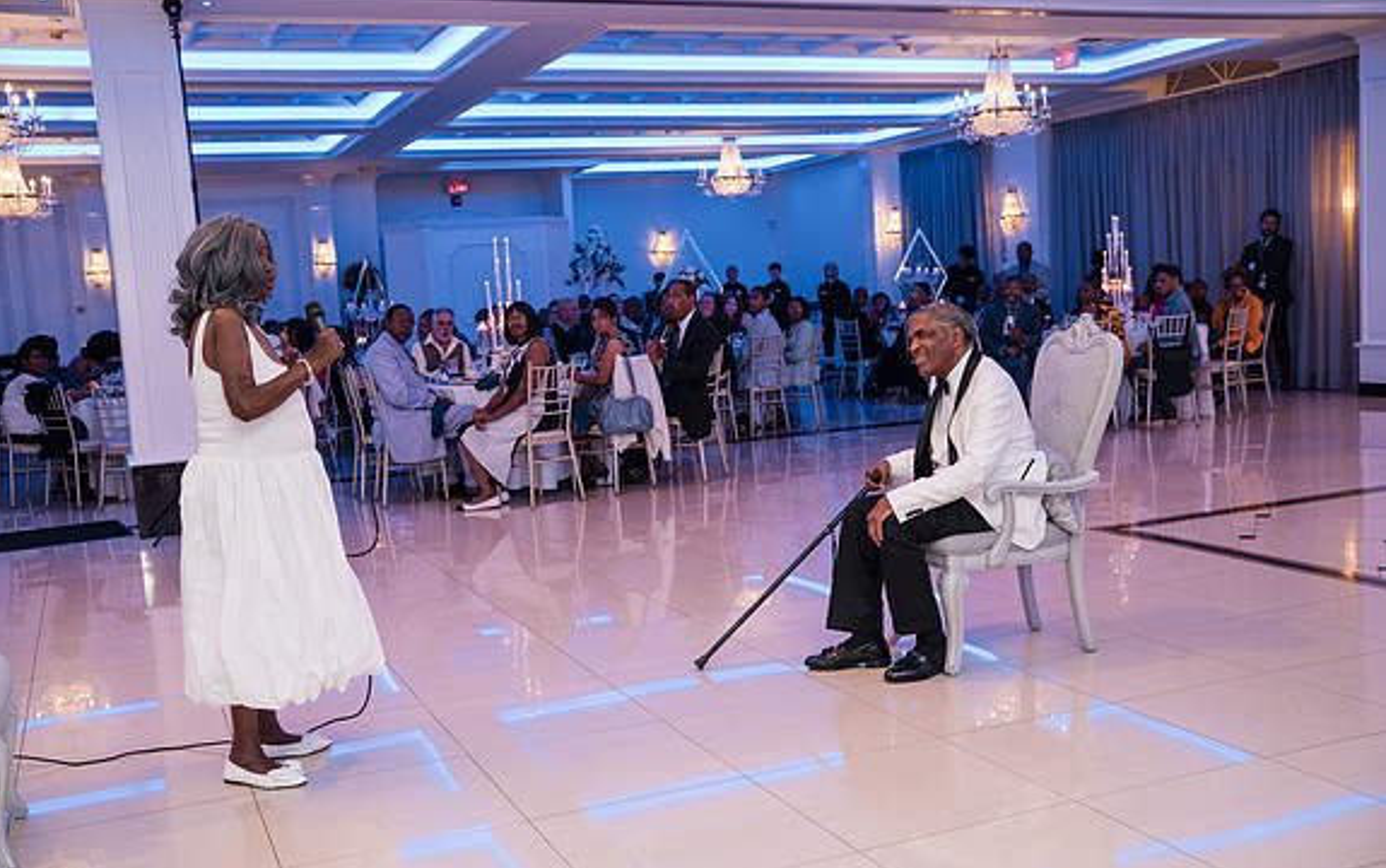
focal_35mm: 37
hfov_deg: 52.7
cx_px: 689
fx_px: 1398
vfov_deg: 34.5
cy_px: 447
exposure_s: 1/250
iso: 2500
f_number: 4
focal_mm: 36
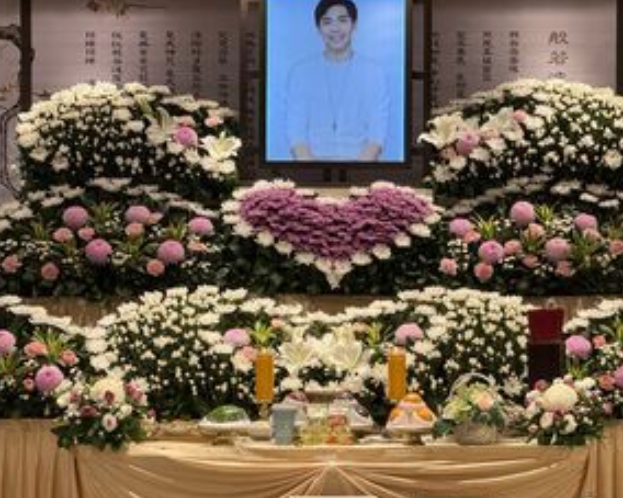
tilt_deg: +0.9
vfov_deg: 9.4
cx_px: 375
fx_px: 3041
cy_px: 237
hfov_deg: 11.7
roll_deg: -0.1
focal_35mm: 165
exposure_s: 1/120
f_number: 2.8
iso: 125
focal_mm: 15.66
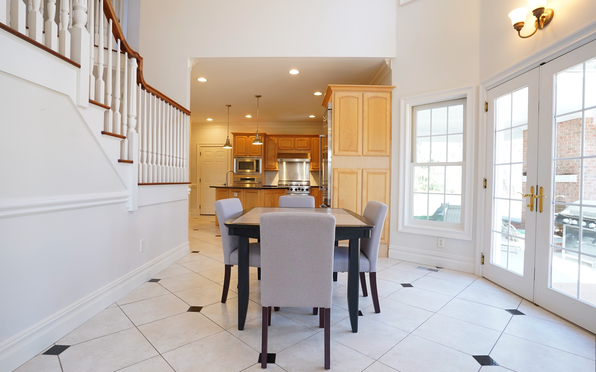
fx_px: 292
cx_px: 295
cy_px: 184
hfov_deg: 91.1
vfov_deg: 65.0
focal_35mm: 18
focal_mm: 17
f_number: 6.3
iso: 320
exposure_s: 1/15
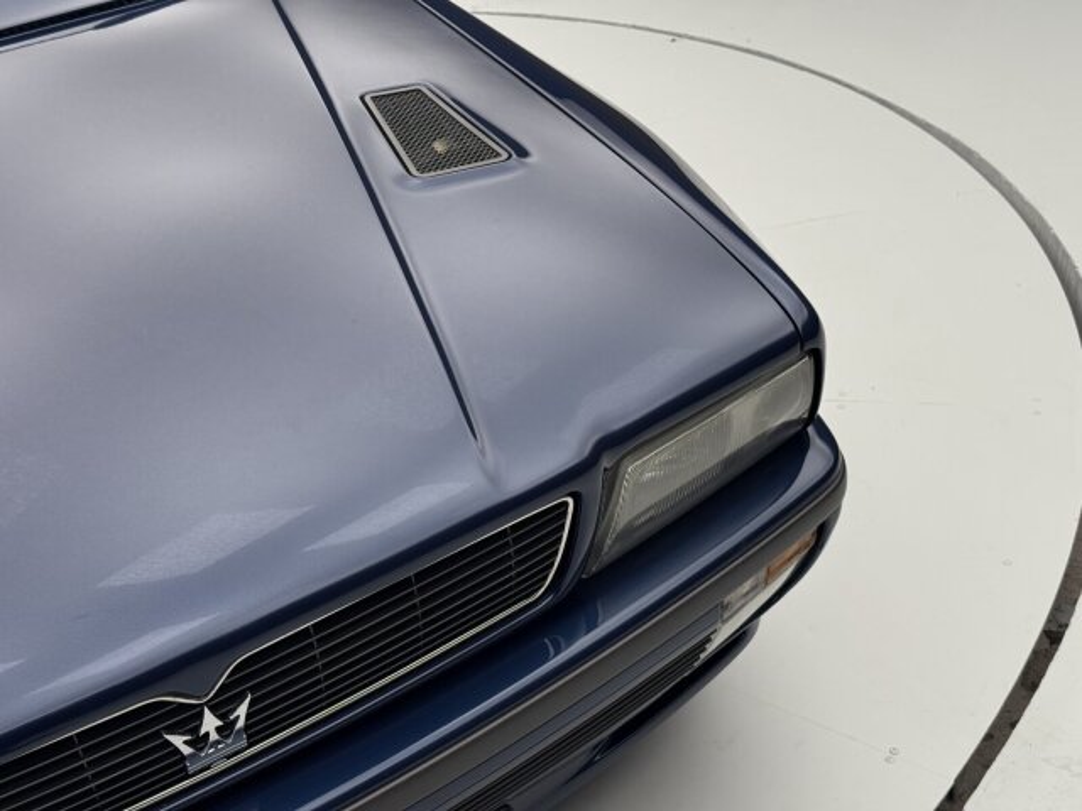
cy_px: 406
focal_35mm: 48
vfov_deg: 30.3
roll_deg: +8.8
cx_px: 541
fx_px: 1500
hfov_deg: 39.7
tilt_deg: -30.8
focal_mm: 6.76
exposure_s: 1/99
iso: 125
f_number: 1.78
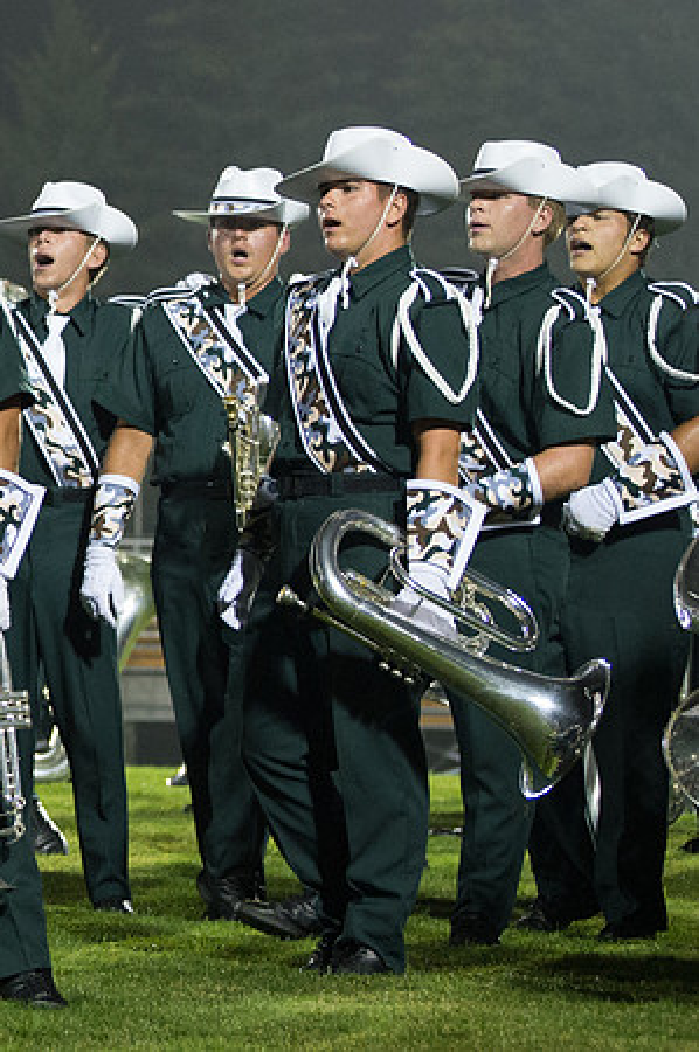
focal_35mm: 215
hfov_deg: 6.3
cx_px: -402
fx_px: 6262
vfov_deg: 9.6
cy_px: 266
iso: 3600
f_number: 4.5
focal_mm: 82
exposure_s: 1/160
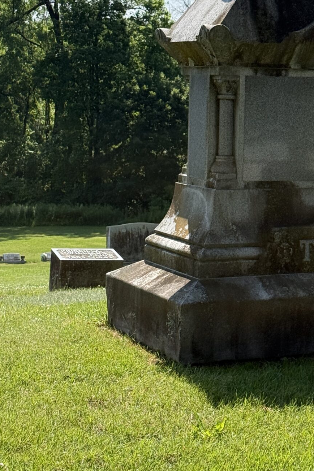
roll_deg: -1.1
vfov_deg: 20.5
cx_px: 343
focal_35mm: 98
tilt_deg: -1.0
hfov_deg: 13.7
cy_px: 79
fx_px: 1282
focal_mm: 6.76
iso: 80
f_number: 1.78
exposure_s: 1/5208
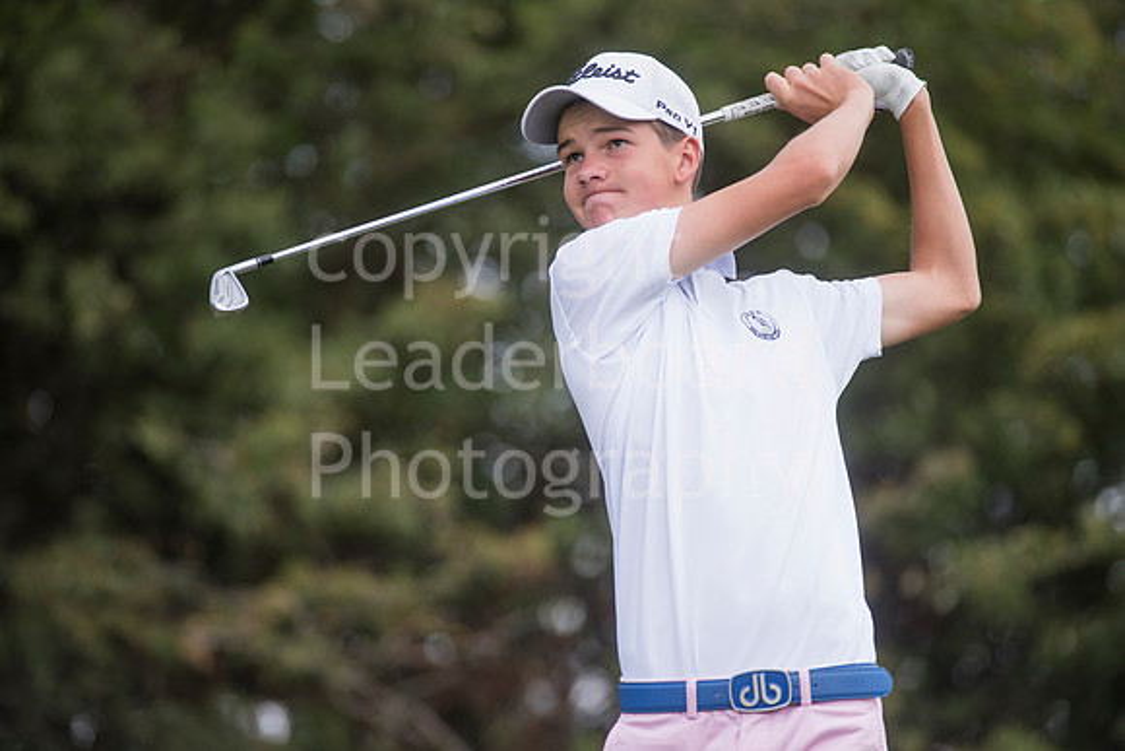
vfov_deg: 4.6
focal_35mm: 300
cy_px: 376
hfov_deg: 6.9
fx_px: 9377
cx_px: 562
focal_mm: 300
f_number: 4
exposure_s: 1/4000
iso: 400
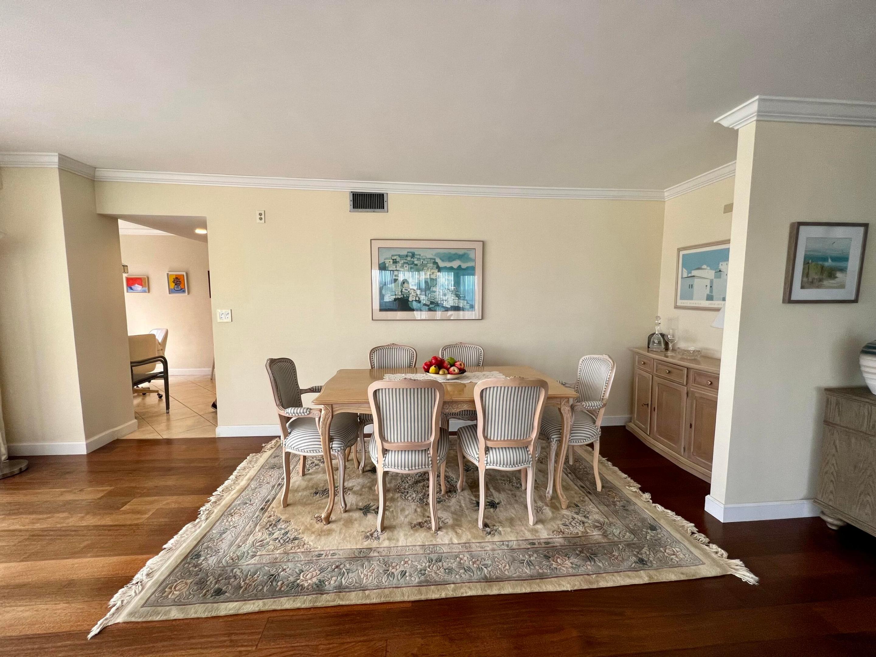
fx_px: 329
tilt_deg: -5.3
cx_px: 438
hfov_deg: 106.2
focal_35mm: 13
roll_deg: +0.6
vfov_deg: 89.9
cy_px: 328
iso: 80
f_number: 1.8
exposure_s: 1/99
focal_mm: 1.57
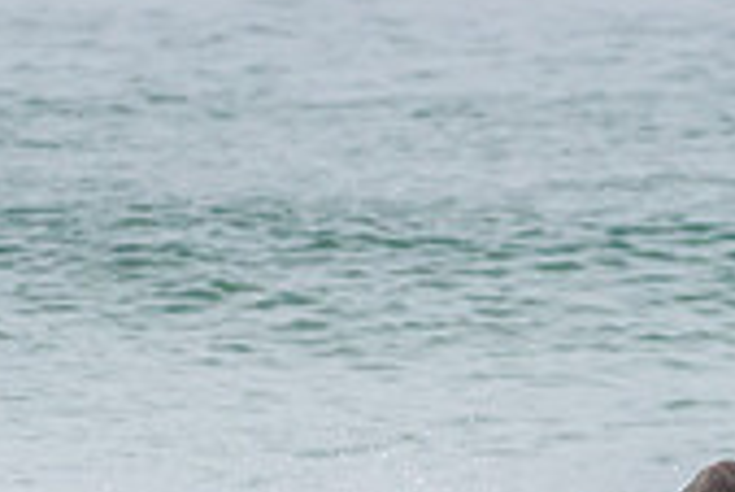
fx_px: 42972
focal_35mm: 2103
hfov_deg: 1.0
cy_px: 689
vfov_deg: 0.7
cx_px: 683
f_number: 5.6
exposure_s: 1/1000
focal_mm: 500
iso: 1100
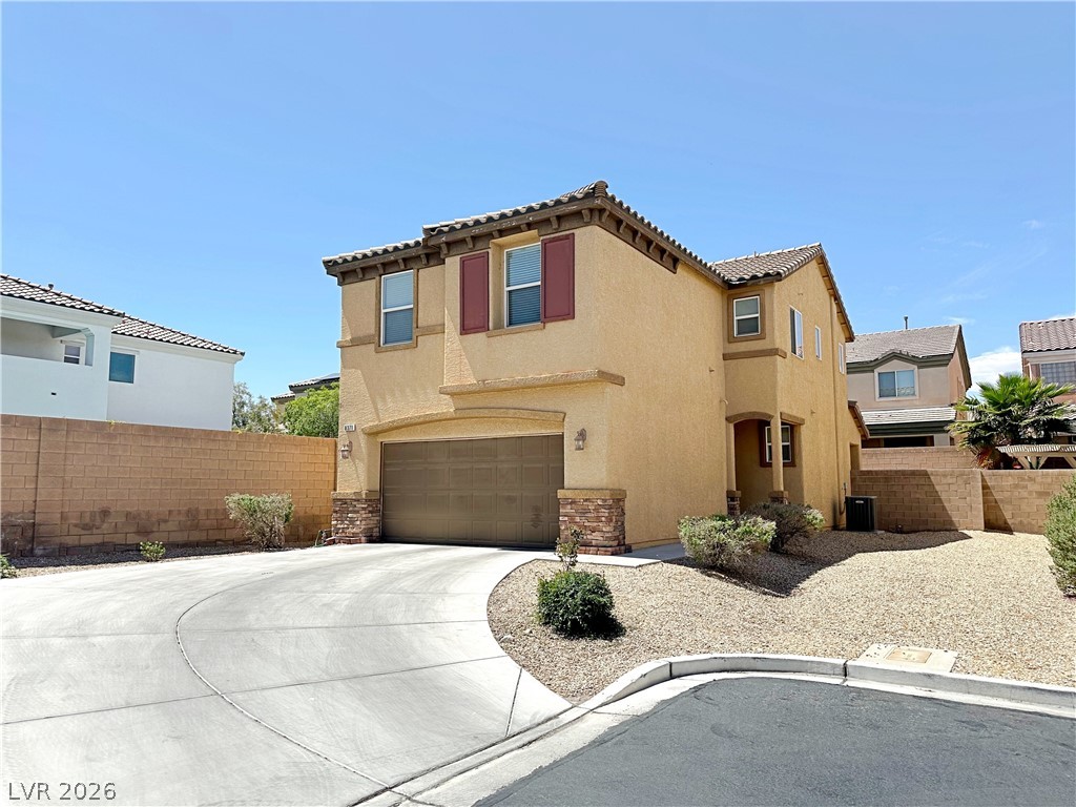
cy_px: 404
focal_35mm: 24
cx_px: 538
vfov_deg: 56.8
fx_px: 746
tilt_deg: +6.2
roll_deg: -0.4
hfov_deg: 71.6
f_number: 1.78
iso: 80
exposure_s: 1/5263
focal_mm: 6.86
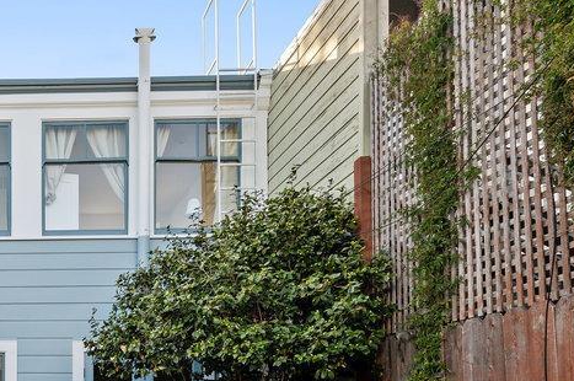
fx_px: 594
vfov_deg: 31.2
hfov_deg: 46.9
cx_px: 66
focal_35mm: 37
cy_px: 429
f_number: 9
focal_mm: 14.5
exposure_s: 1/160
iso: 400
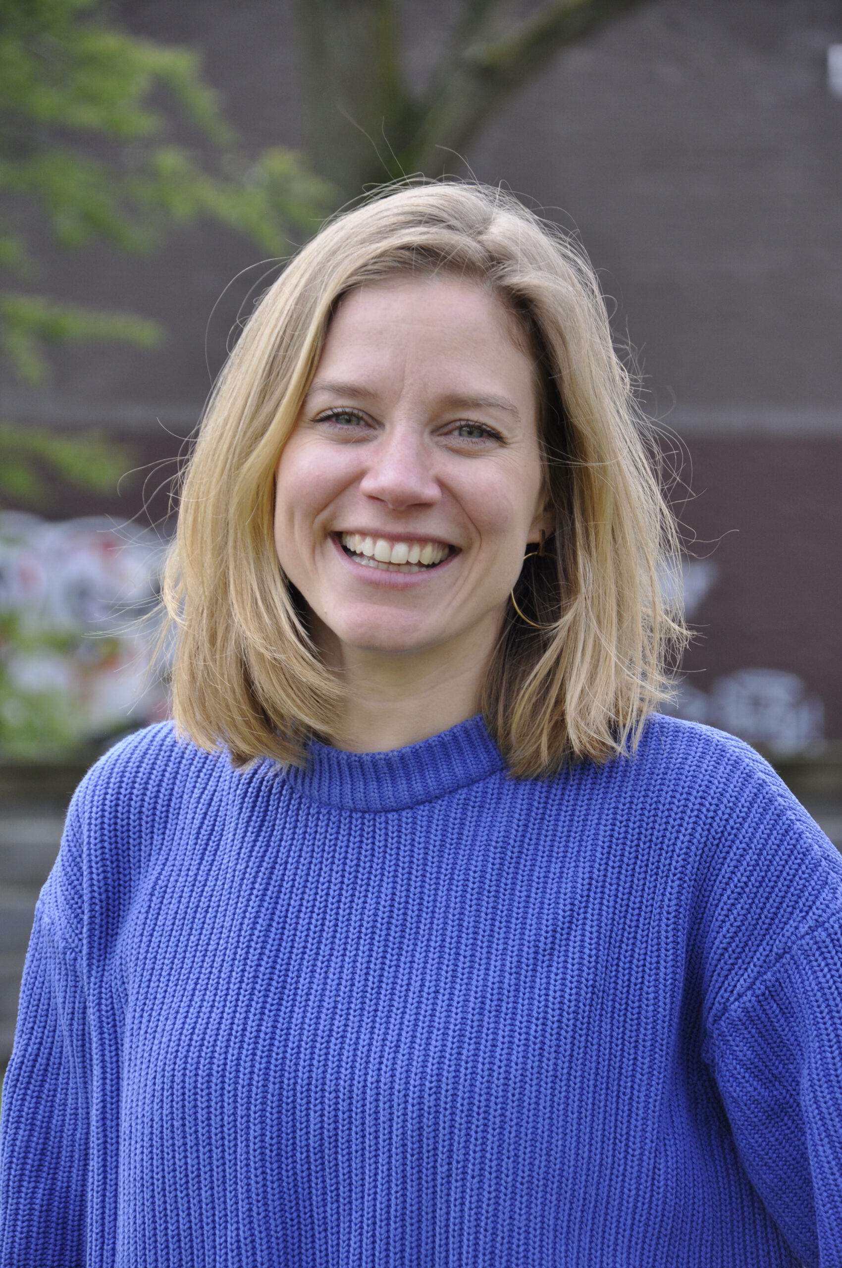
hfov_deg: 8.7
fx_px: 5540
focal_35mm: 158
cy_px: 634
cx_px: 421
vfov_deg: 13.1
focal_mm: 105
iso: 400
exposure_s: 1/320
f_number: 5.6
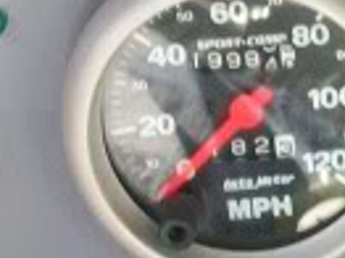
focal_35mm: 250
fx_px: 2489
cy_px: 90
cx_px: 611
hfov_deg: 7.7
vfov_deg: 5.9
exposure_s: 1/100
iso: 64
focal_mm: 5.7
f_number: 2.8
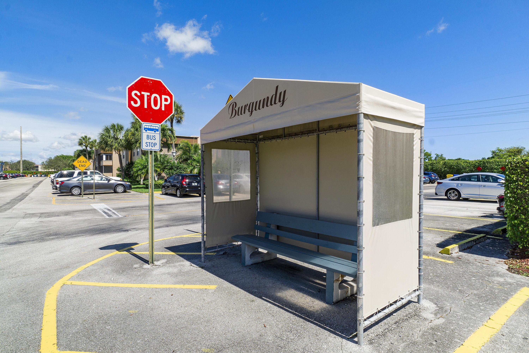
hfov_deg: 85.4
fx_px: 287
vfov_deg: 63.2
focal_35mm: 20
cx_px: 264
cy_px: 176
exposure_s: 1/160
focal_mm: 13
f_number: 11
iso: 100
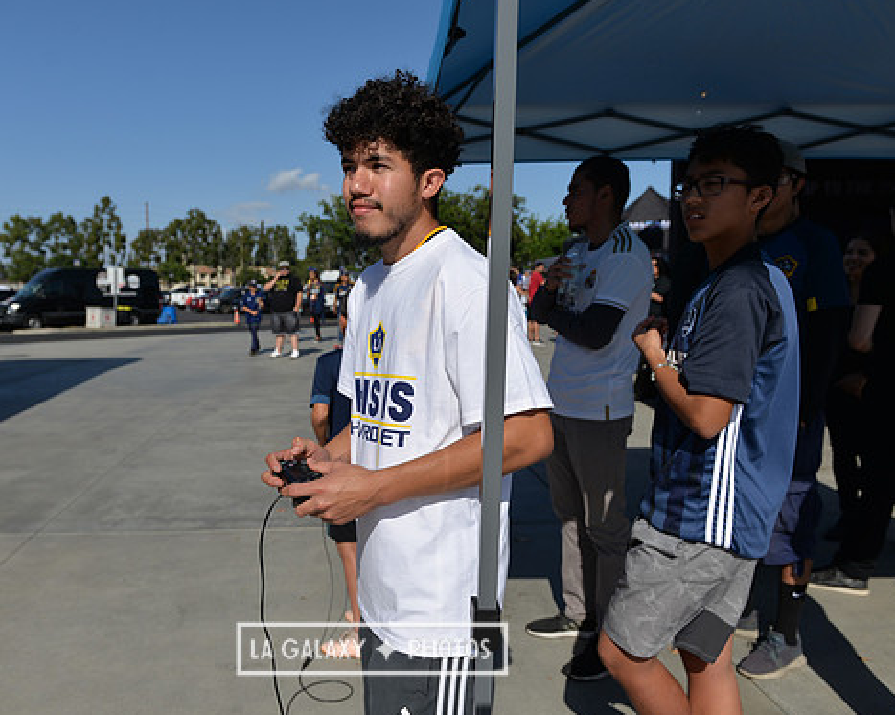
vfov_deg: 51.5
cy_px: 361
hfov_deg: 61.9
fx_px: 741
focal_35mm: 28
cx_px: 372
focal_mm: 24
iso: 100
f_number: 4.5
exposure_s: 1/2000
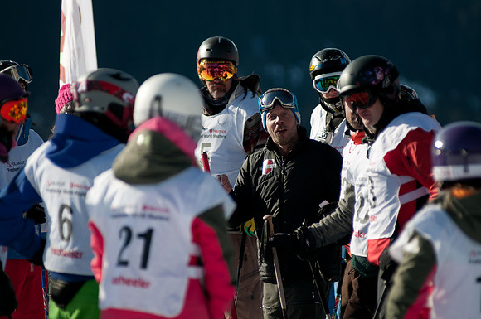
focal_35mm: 300
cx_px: 240
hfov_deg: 6.9
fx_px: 4003
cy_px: 160
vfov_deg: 4.6
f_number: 3.2
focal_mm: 200
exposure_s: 1/1250
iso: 200
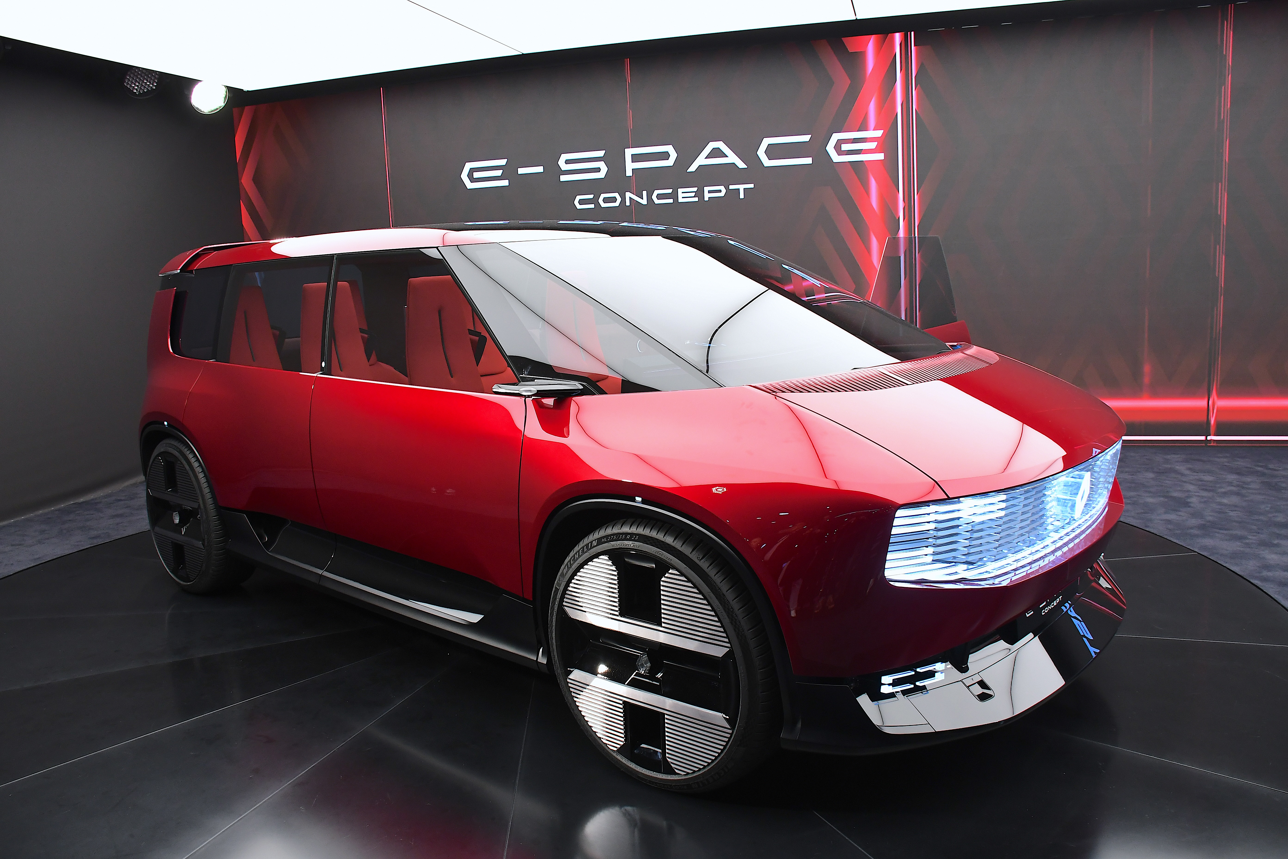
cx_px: 644
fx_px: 966
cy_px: 430
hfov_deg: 67.4
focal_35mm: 27
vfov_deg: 47.9
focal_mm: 18
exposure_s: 1/160
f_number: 5.6
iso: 1250
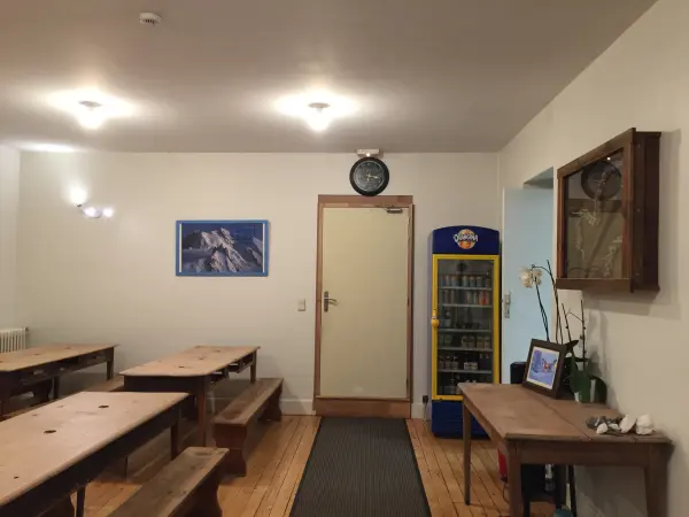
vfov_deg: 48.2
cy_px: 258
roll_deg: -2.2
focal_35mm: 29
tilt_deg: +2.8
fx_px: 577
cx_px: 344
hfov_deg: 61.7
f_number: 2.2
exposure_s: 1/33
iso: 125
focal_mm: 4.15
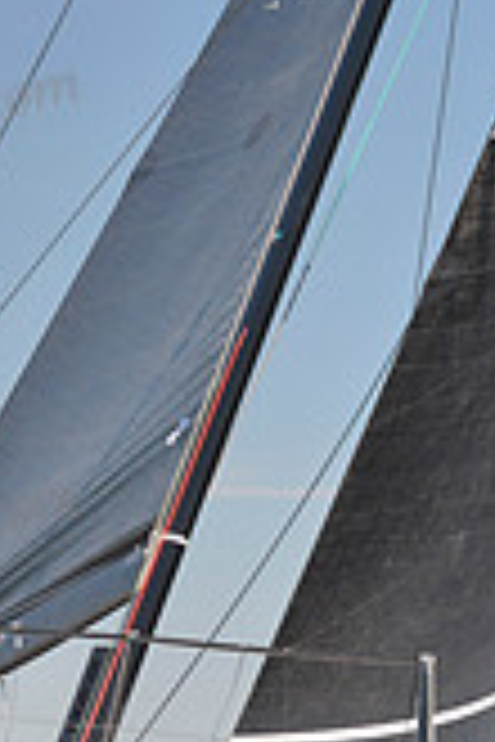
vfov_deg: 8.3
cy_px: 735
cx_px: 315
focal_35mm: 246
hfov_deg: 5.6
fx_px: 5073
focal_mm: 70
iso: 400
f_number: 4
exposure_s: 1/800
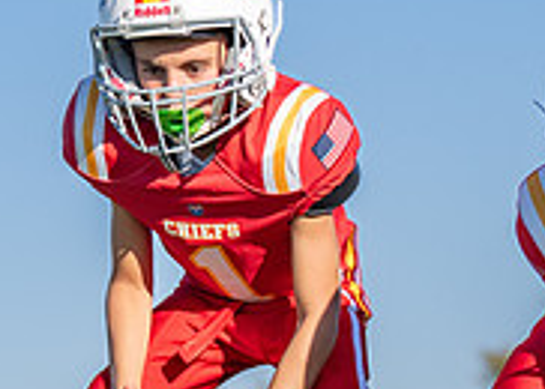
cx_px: 704
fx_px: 4442
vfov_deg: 5.0
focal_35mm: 287
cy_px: 292
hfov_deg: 7.0
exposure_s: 1/4000
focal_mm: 70
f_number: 2.8
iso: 200
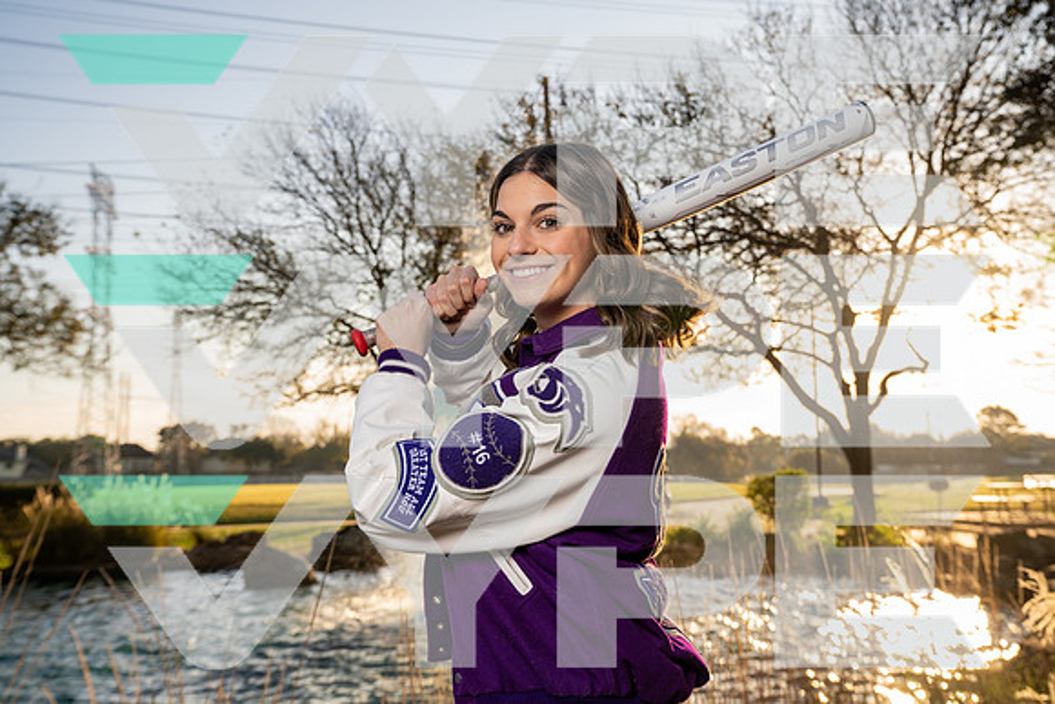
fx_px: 1114
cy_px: 352
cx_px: 528
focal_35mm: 38
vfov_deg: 35.1
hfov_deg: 50.7
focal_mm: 38
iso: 160
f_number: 5.6
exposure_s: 1/250
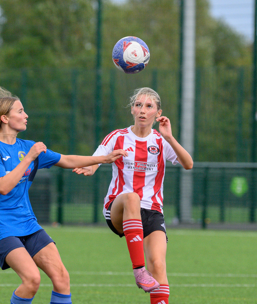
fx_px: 6513
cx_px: 105
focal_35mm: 708
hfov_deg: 2.3
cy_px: 192
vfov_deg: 2.7
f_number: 5.3
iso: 1000
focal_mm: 280
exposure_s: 1/2000
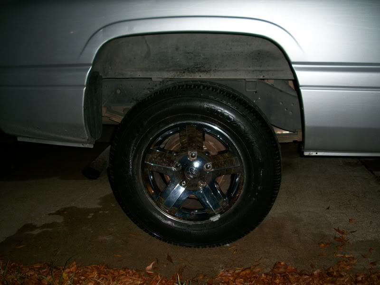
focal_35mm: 35
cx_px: 190
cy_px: 142
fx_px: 384
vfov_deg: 40.7
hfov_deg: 52.6
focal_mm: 6.3
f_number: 3.1
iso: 80
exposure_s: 1/30
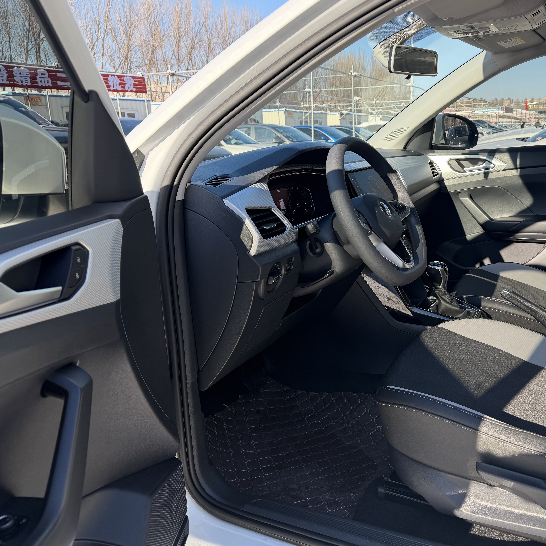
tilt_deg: -14.8
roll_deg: +1.2
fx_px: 518
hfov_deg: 54.8
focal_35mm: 29
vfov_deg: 55.6
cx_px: 351
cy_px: 269
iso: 100
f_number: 1.78
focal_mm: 6.76
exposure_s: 1/1046
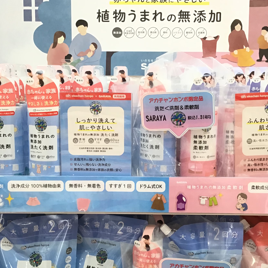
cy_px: 152
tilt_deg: -10.9
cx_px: 153
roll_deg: -0.2
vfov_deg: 31.6
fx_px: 473
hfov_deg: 31.6
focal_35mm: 54
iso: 50
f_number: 2.4
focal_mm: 3.3
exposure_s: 1/30
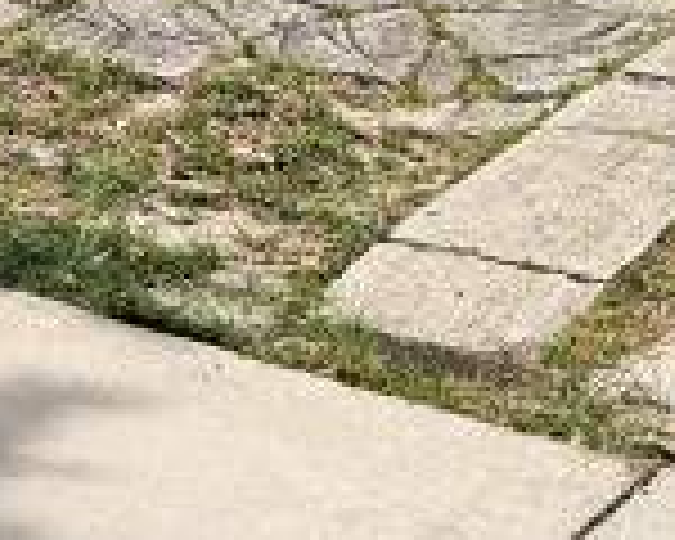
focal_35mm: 125
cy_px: -446
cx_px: -198
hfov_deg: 14.7
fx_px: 2497
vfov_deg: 11.4
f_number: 1.78
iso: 80
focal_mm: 6.76
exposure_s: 1/6173
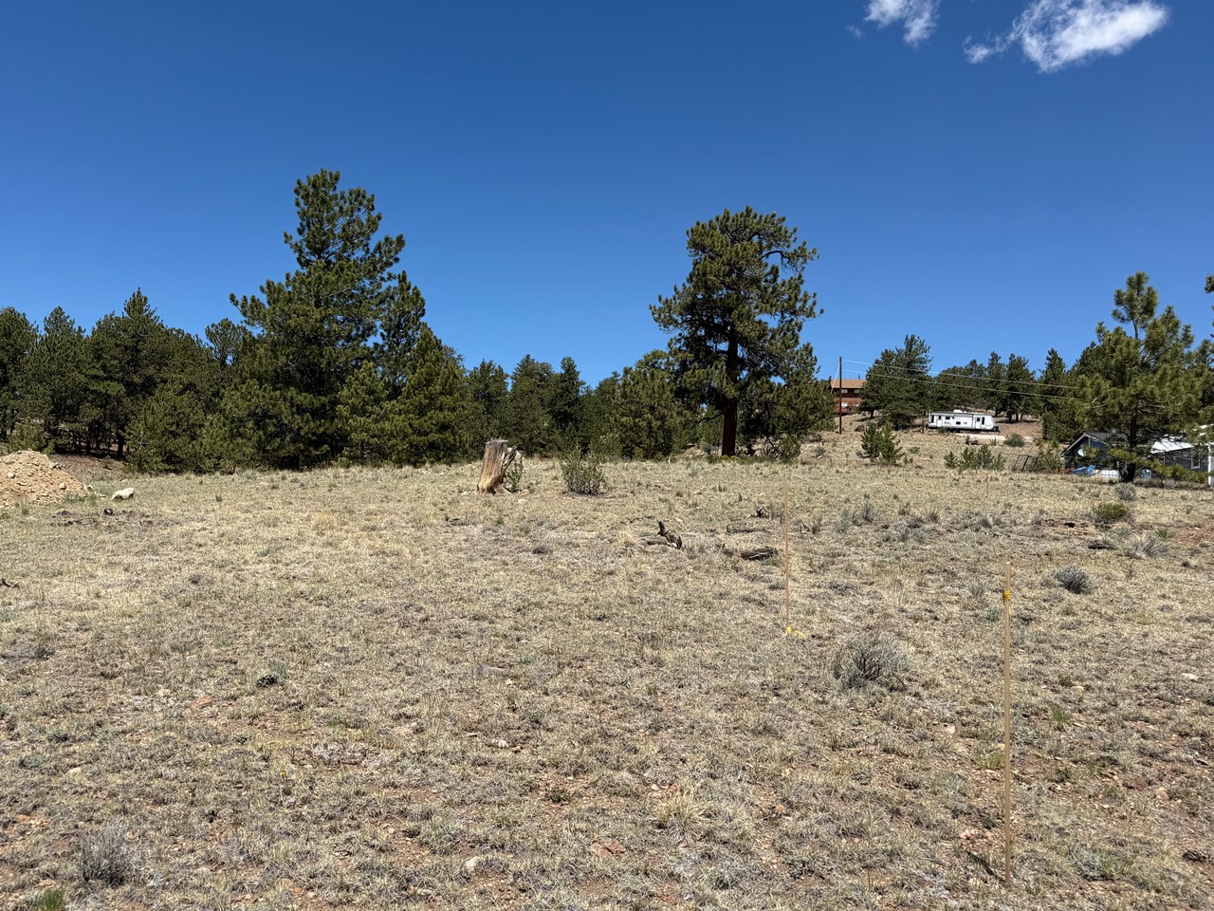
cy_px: 440
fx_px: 1052
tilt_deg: +4.0
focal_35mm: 30
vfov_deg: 46.8
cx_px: 507
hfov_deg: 59.6
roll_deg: -2.3
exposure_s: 1/5319
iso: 80
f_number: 1.78
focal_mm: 6.76
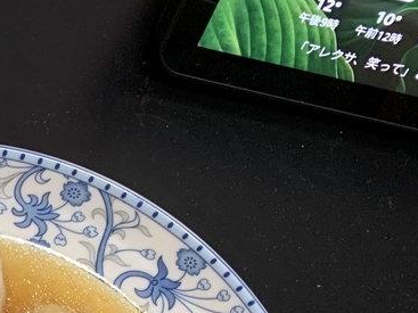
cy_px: 380
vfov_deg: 16.6
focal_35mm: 85
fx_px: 1026
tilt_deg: -70.7
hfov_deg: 19.2
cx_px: -260
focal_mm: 4.25
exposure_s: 1/60
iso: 200
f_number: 1.8
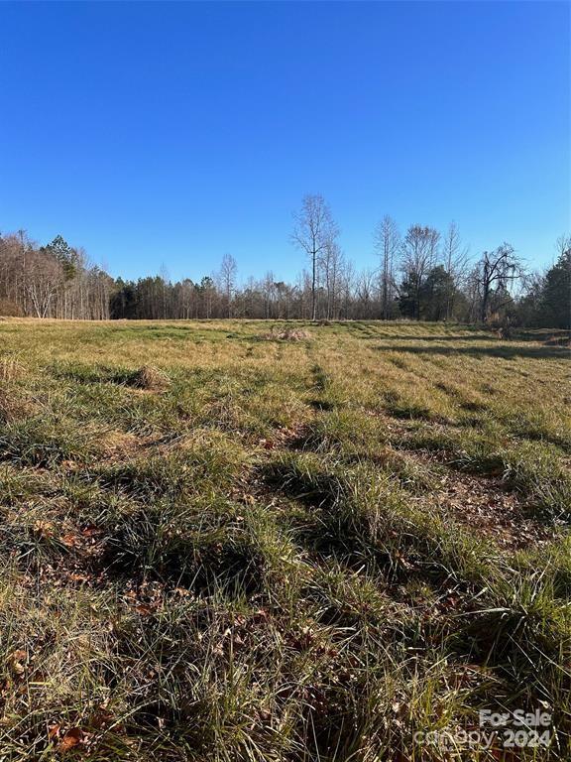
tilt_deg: -3.6
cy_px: 381
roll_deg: +0.5
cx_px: 286
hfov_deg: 56.8
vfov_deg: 71.6
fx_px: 528
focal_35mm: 24
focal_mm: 6.86
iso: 80
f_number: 1.78
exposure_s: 1/2967
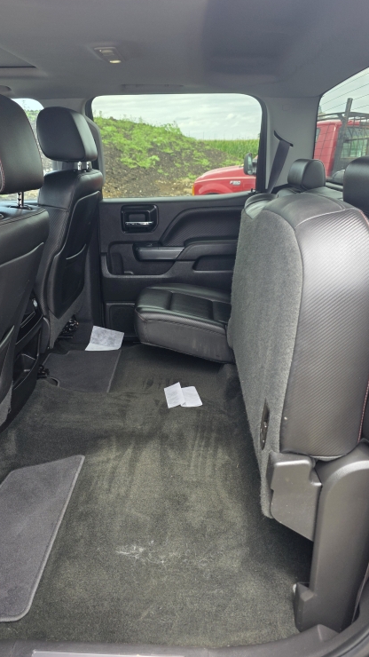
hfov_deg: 44.3
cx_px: 164
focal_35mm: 26
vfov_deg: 71.9
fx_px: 452
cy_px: 317
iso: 50
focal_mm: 6.3
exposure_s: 1/180
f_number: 1.7
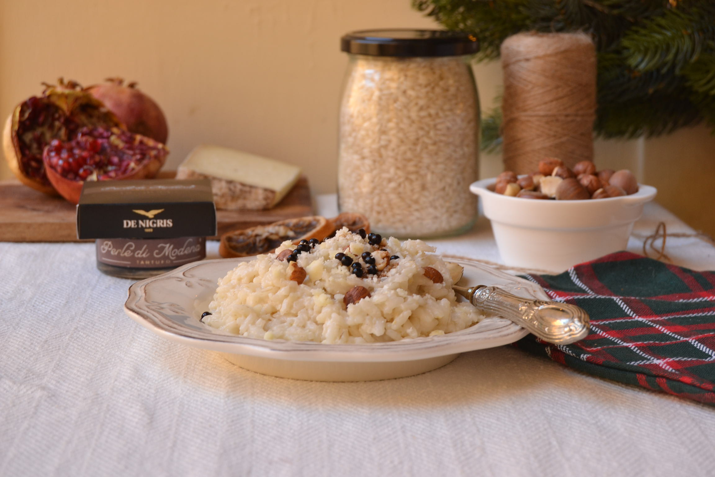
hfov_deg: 26.0
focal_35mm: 78
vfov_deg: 17.5
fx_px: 1549
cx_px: 358
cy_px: 238
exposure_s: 1/40
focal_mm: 52
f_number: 9
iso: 400
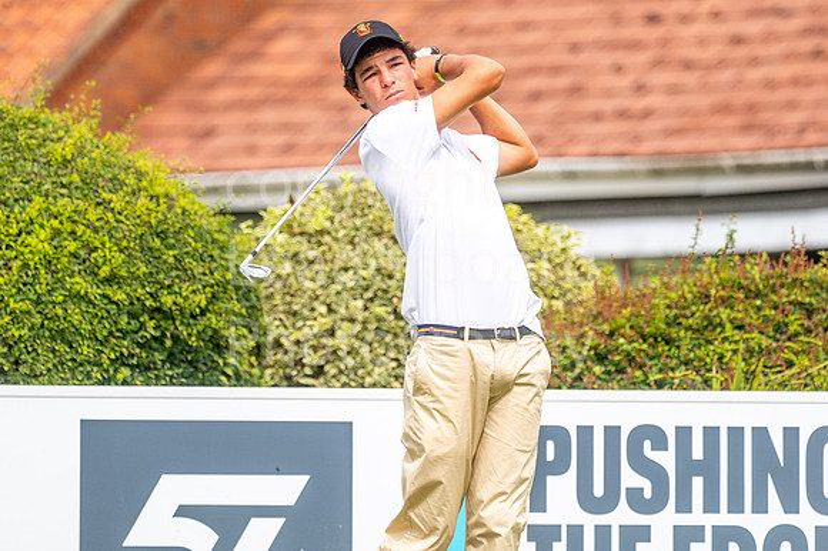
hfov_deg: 3.9
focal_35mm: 531
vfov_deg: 2.6
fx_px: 12208
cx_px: 339
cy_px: 226
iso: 500
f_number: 4
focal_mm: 300
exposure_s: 1/5000
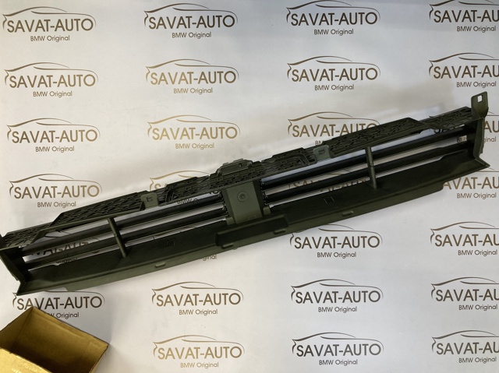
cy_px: 186
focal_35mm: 28
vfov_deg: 49.7
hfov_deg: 63.5
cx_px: 250
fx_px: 403
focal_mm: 3.99
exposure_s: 1/60
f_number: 1.8
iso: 125
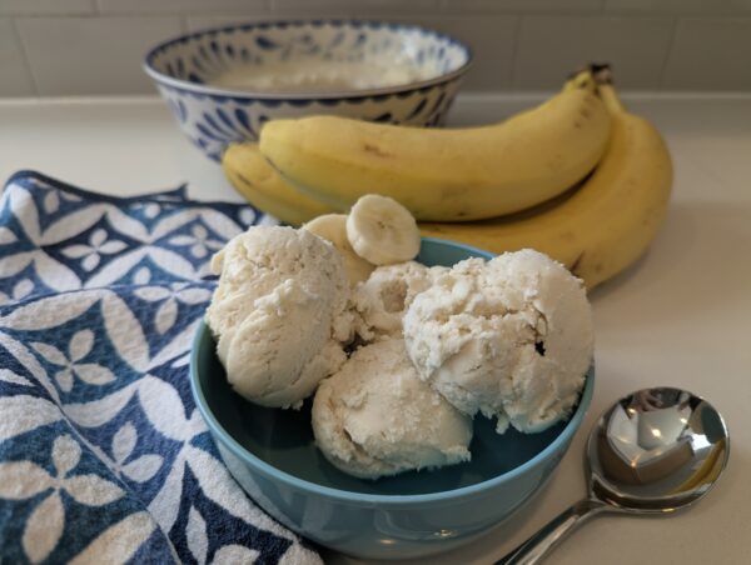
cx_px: 376
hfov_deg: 71.5
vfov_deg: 57.0
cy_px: 282
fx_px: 522
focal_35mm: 24
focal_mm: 6.81
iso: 51
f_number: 1.85
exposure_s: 1/60
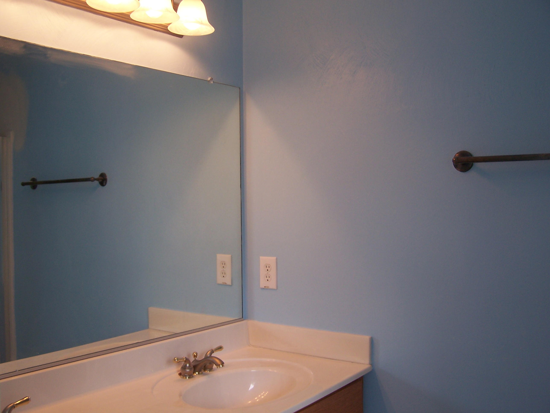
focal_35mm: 38
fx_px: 604
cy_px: 206
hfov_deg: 49.0
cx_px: 275
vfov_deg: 37.7
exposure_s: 1/60
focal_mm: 6.3
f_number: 2.8
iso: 80
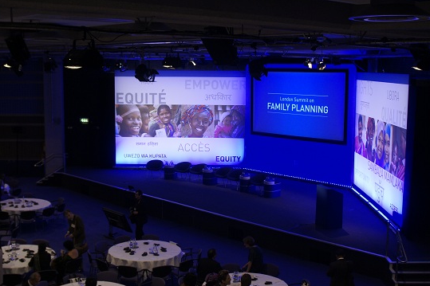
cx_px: 215
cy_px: 143
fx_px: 558
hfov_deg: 42.1
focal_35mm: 47
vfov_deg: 28.8
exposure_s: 1/40
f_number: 4
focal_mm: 21
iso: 400
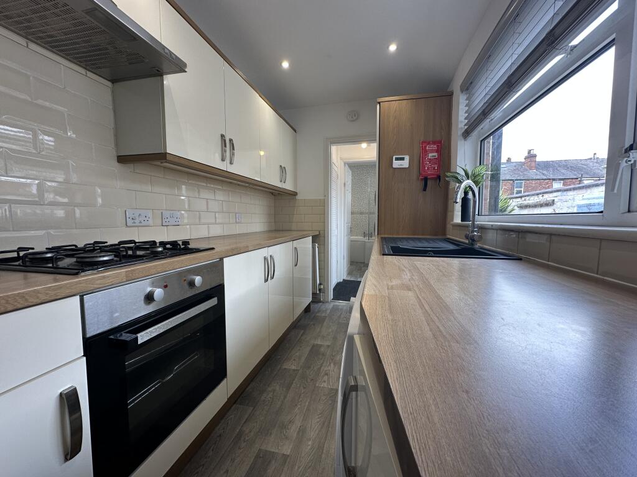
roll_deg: +0.3
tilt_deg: -2.7
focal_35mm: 14
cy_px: 238
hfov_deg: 102.1
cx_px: 318
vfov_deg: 85.7
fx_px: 258
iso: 80
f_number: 2.2
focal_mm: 2.22
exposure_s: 1/100
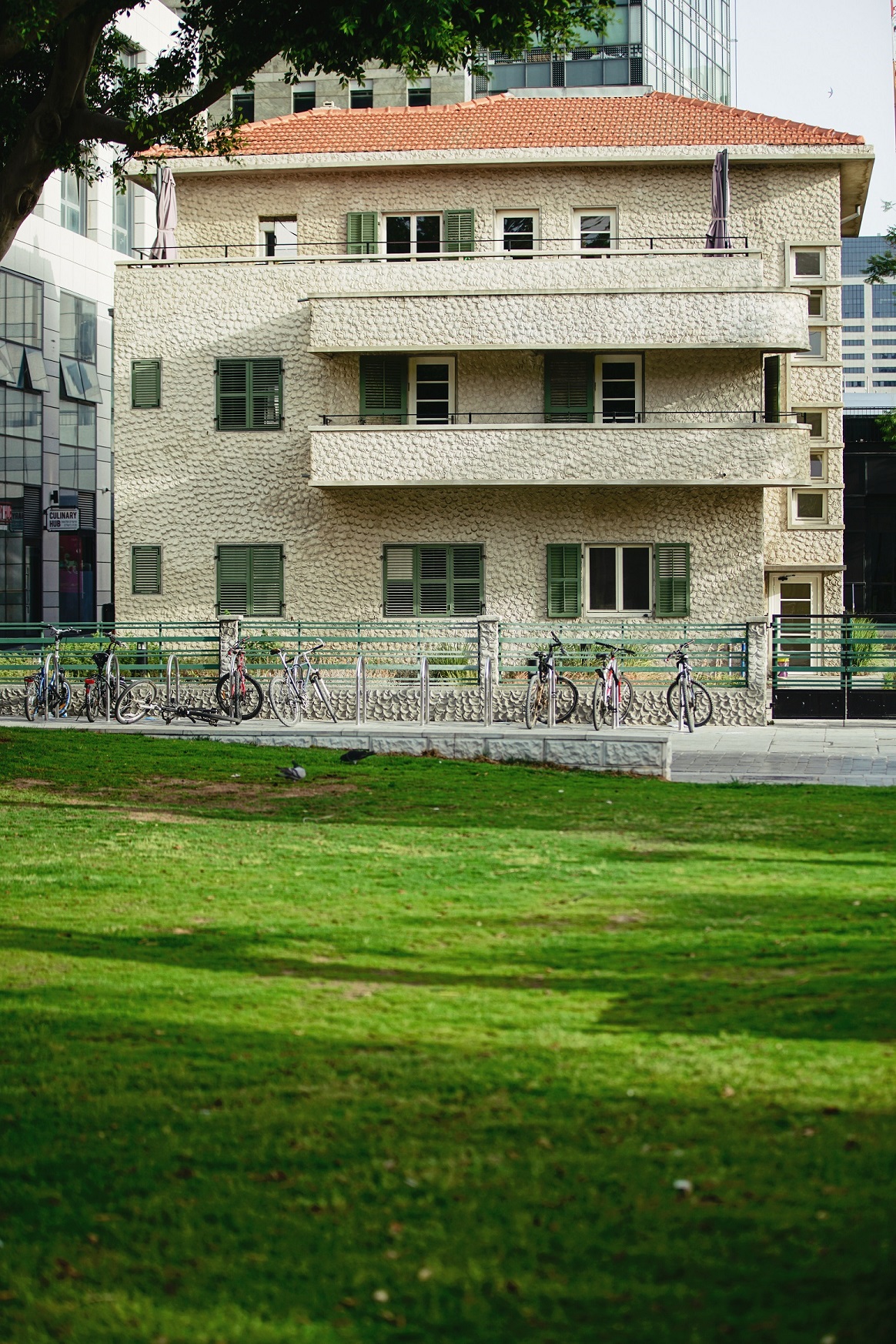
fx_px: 2613
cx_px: 448
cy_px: 672
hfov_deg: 19.5
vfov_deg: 28.8
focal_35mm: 70
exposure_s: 1/2500
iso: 125
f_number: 2.8
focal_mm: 70
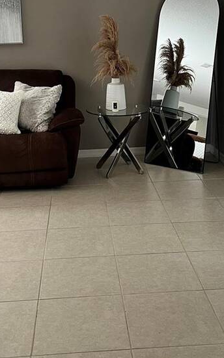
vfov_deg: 39.8
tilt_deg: -10.7
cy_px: 115
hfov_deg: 25.8
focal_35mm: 50
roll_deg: +1.9
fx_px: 489
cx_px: 103
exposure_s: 1/60
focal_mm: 5.1
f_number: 1.6
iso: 200
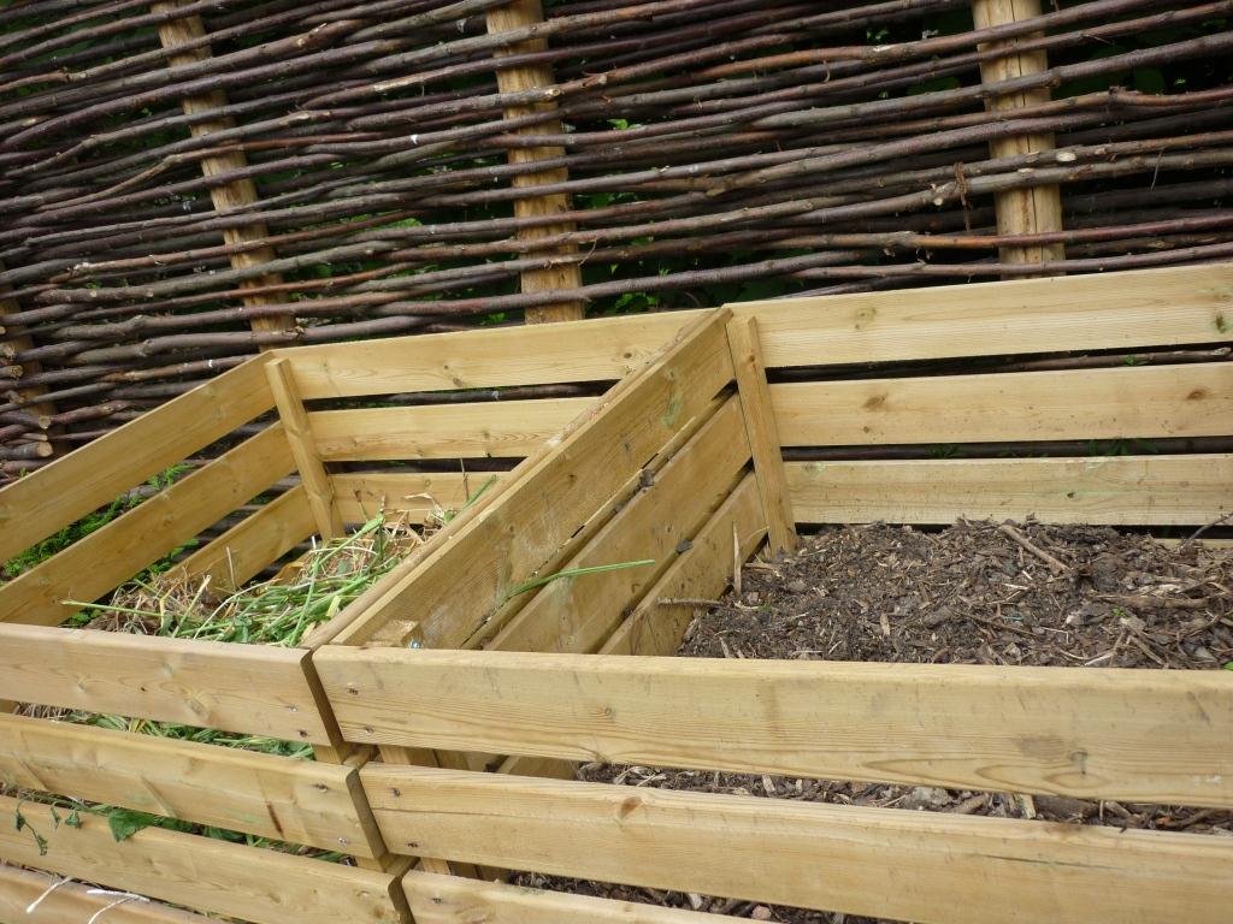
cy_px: 462
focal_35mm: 33
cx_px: 616
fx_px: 1175
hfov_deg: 55.4
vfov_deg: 42.9
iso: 80
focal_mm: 5.5
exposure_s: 1/160
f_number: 2.8
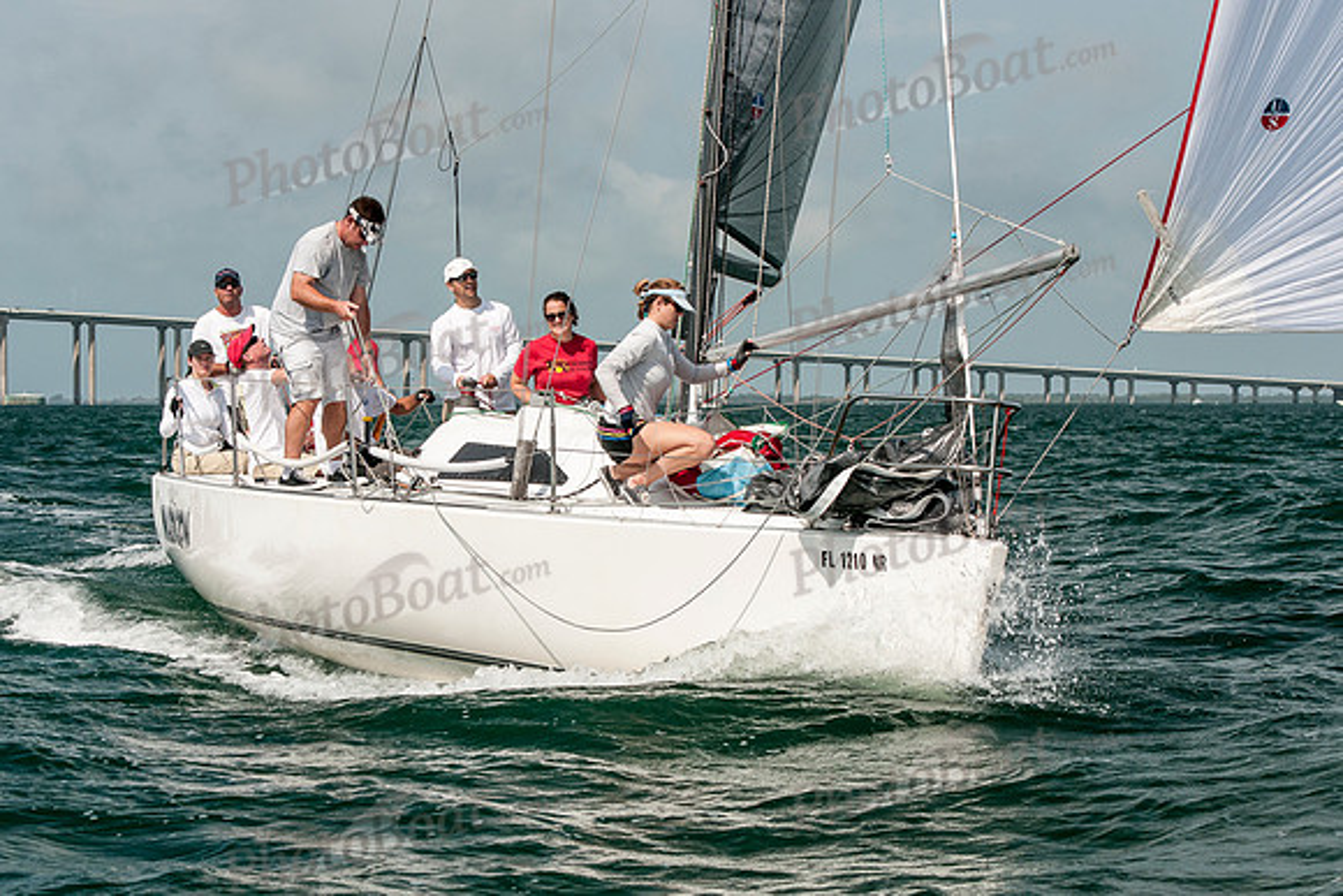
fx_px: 3951
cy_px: 448
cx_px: 672
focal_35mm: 106
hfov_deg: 19.3
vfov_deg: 12.9
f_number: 7.1
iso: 200
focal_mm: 70
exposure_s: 1/640
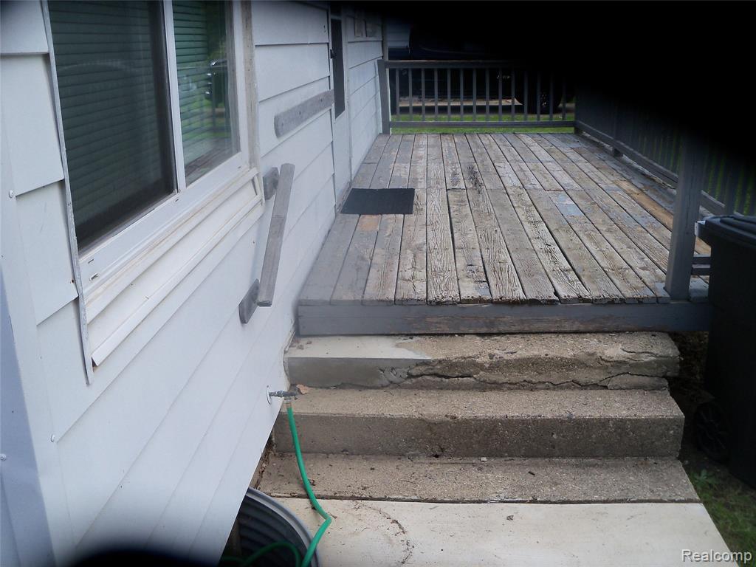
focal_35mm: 35
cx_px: 378
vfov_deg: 40.7
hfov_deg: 52.6
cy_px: 284
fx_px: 764
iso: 80
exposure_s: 1/400
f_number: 3.5
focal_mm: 6.2
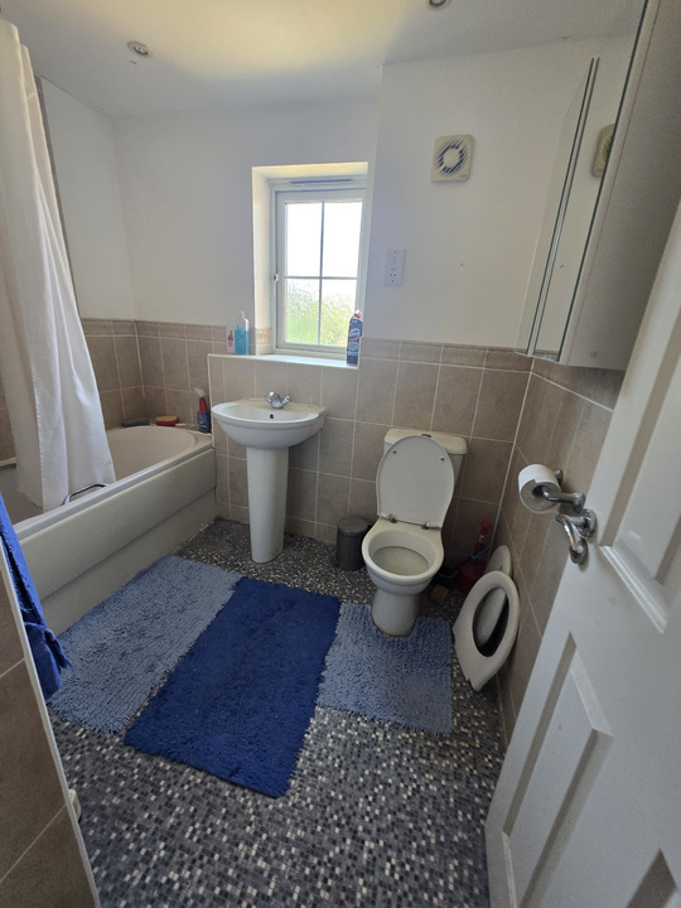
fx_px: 341
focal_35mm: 13
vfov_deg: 106.2
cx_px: 340
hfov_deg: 89.9
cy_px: 454
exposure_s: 1/50
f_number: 2.2
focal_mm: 1.7
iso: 160
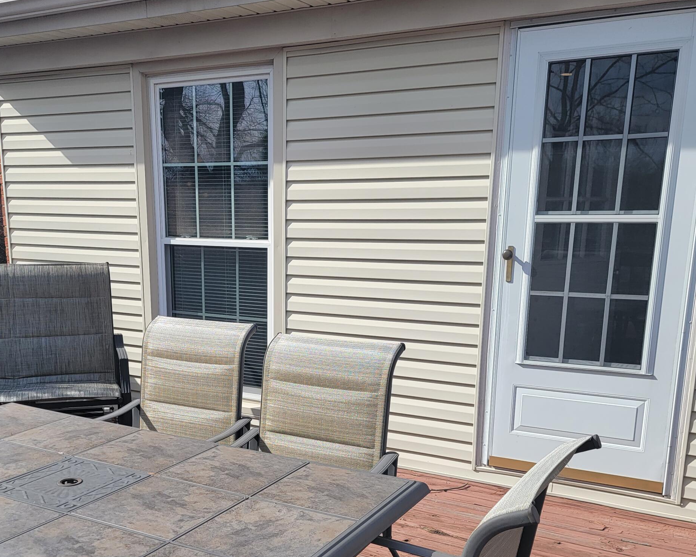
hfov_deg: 47.8
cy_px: 401
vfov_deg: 38.4
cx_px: 297
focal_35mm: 38
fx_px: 783
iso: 16
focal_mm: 6.7
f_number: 1.8
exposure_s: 1/682
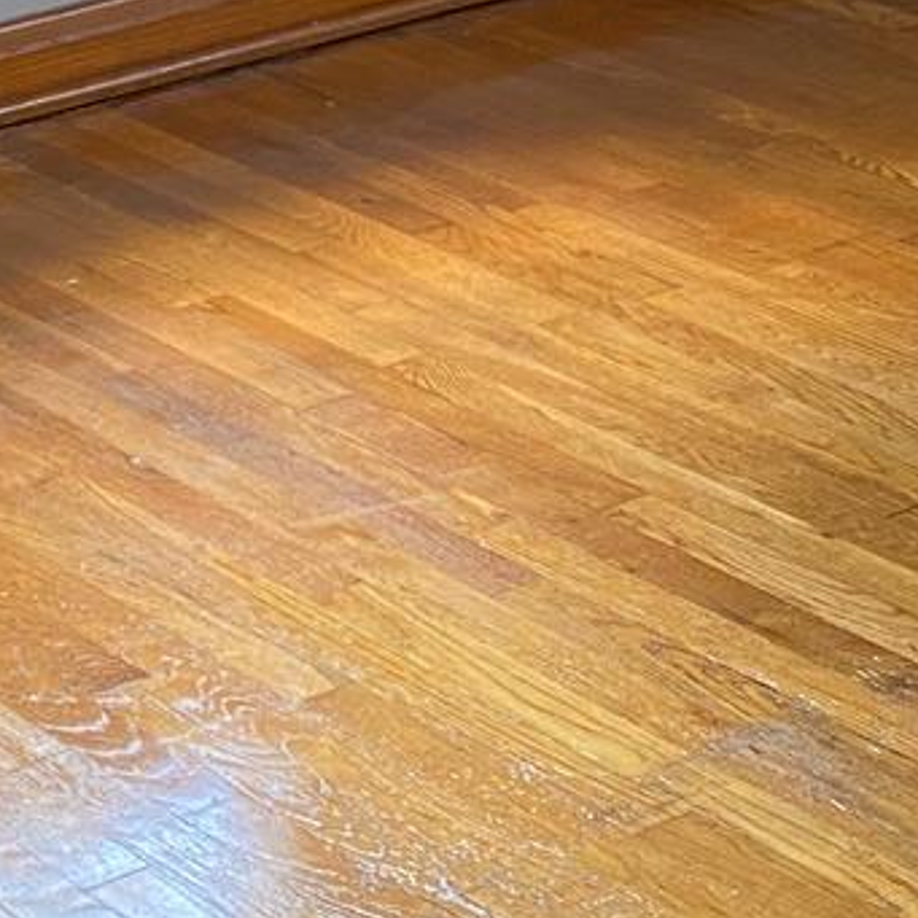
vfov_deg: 12.1
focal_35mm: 138
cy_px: -409
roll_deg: +1.6
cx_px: -328
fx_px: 4140
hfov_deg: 12.2
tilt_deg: -12.3
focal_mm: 4.25
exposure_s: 1/60
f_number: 1.8
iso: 100
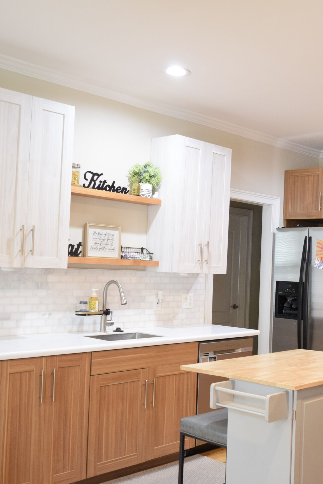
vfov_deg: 45.4
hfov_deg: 30.6
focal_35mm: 43
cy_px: 254
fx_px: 579
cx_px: 243
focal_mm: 18
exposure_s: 1/60
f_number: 3.5
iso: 1250
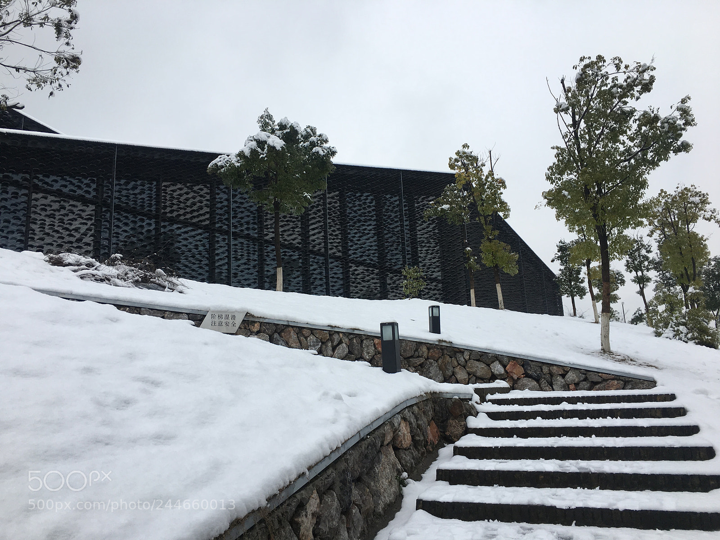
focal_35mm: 29
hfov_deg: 61.7
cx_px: 360
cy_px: 270
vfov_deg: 48.2
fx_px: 603
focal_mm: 4.15
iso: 25
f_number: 2.2
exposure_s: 1/493
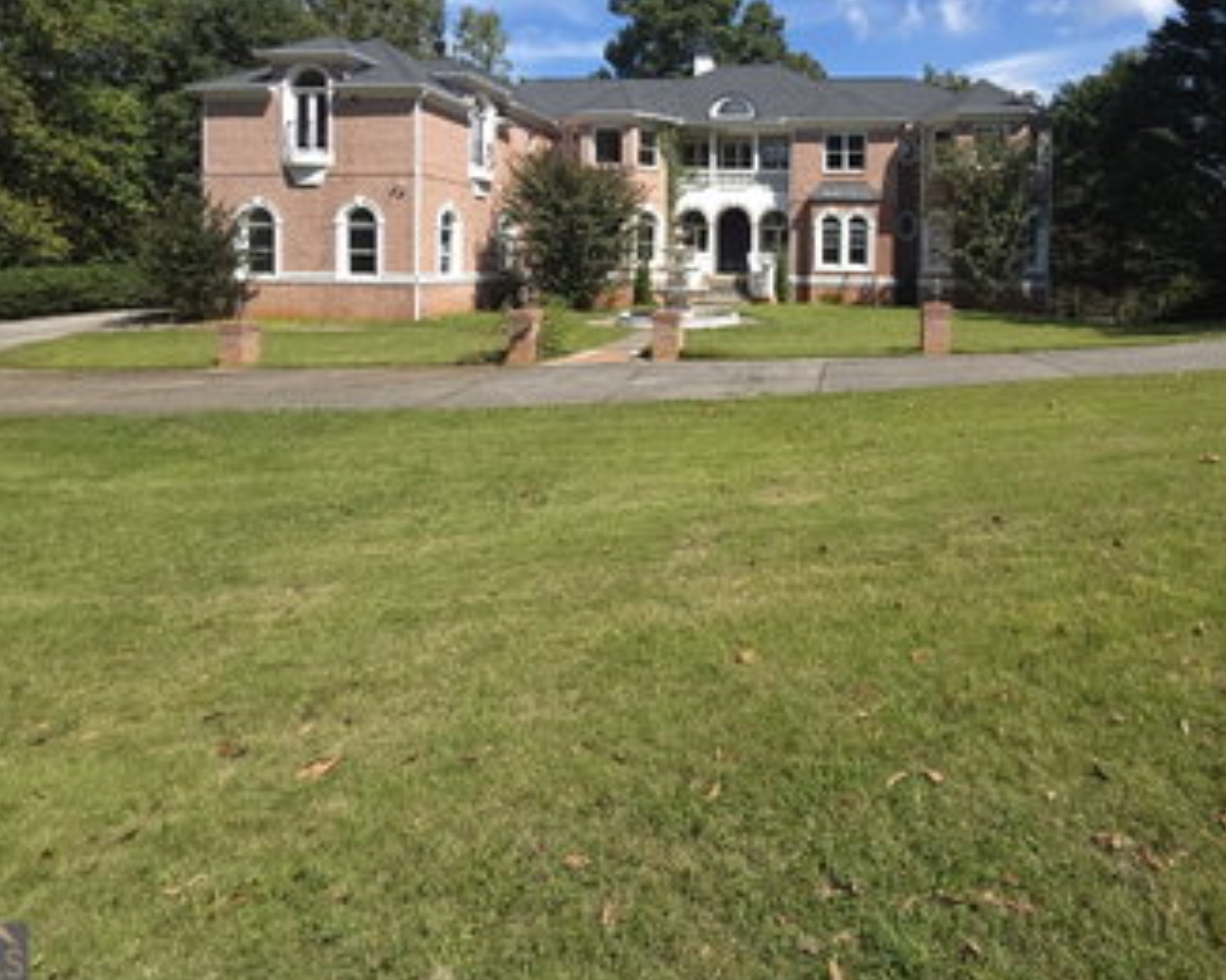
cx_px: 777
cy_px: 271
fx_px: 726
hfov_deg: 78.7
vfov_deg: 64.9
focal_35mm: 20
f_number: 2.2
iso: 50
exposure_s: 1/1006
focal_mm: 2.2
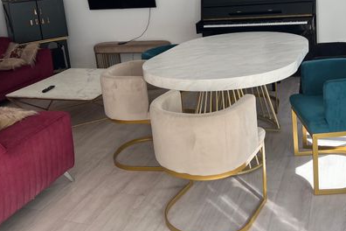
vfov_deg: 31.7
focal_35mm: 41
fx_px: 394
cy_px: 42
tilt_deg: -10.7
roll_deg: +6.1
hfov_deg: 47.4
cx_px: 186
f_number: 1.5
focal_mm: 5.7
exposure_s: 1/418
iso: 50
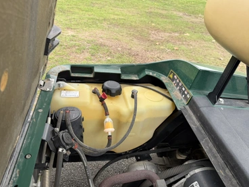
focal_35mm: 26
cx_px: 130
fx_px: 187
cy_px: 99
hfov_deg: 67.3
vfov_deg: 53.1
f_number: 1.78
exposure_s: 1/245
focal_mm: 6.76
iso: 64
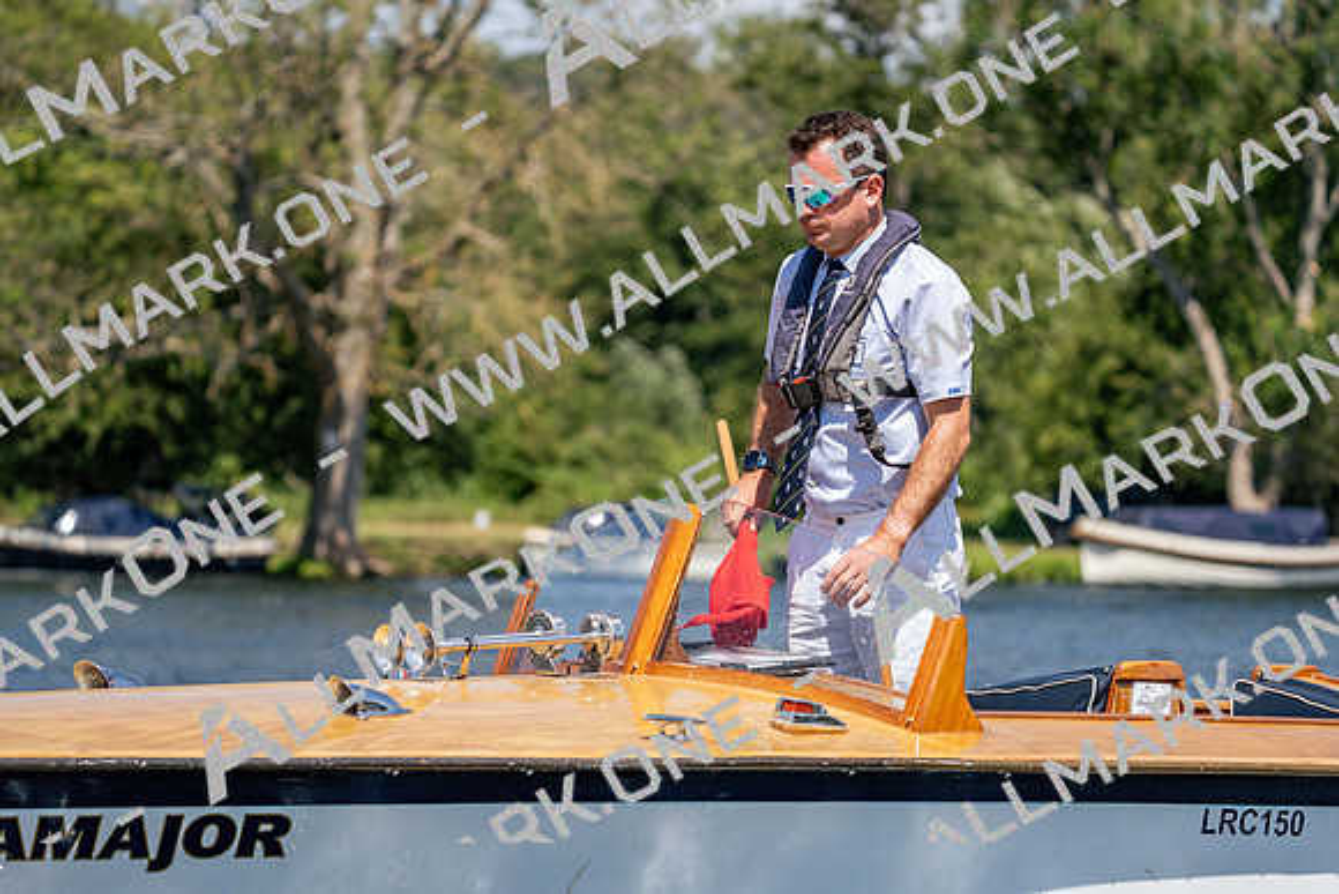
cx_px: 670
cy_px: 447
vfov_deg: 6.9
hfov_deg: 10.3
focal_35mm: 200
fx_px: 7440
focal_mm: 200
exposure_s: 1/2000
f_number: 5.6
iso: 250
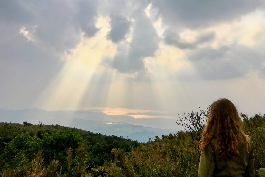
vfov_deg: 42.2
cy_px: 75
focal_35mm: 31
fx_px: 228
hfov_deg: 60.3
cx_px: 133
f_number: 2.2
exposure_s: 1/2849
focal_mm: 4.15
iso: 25
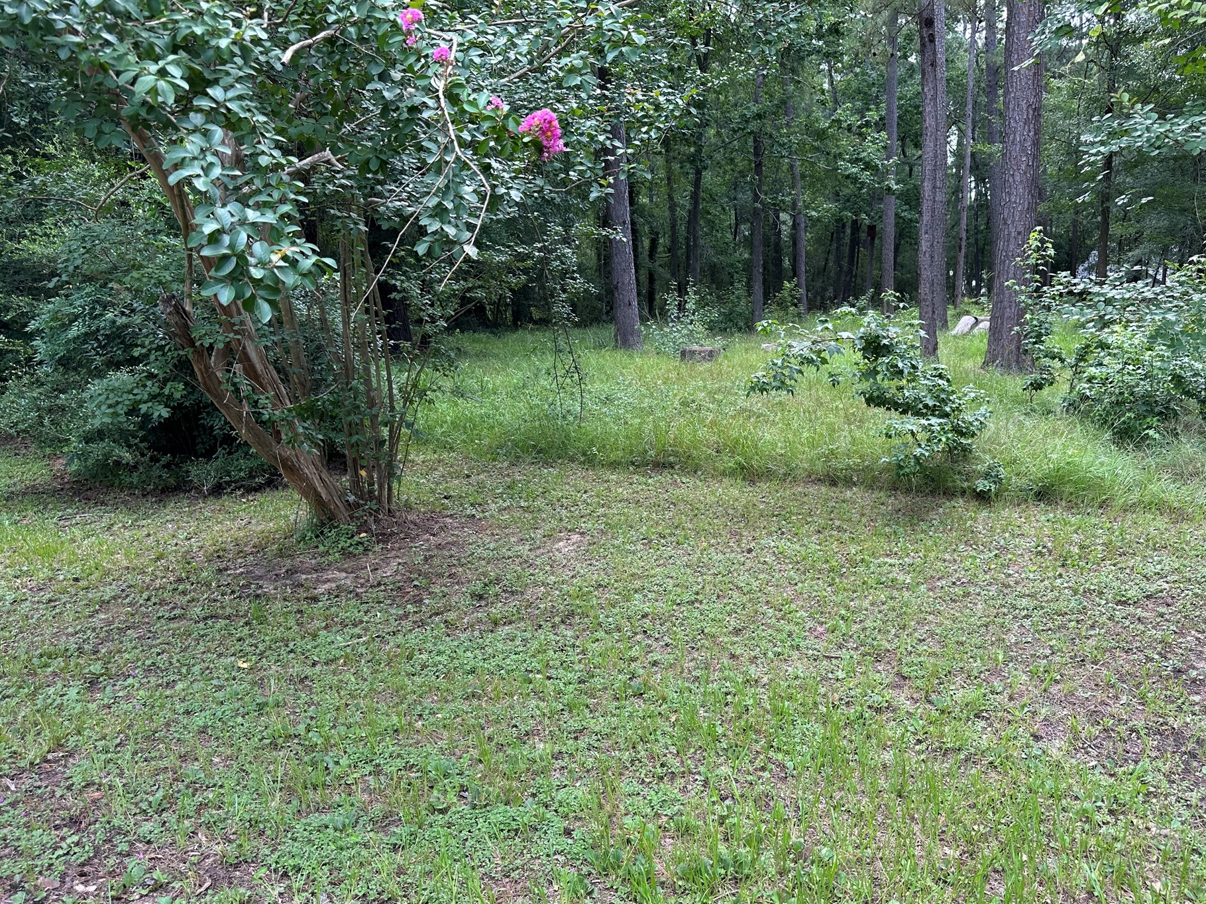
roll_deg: +3.0
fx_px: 941
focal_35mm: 27
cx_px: 673
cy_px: 497
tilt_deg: -13.0
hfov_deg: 65.1
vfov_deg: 51.3
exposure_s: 1/241
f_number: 1.78
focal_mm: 6.86
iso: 64
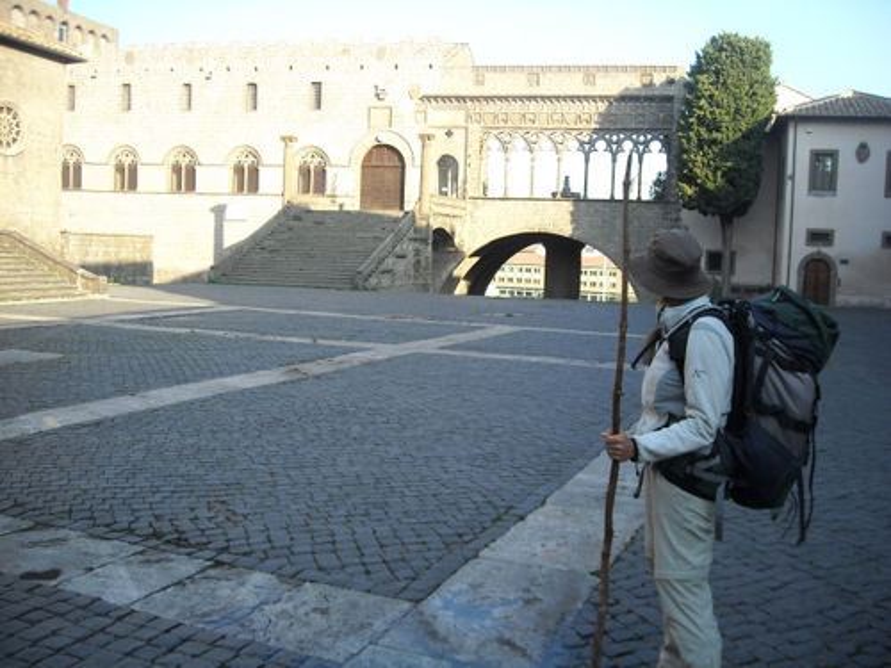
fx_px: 901
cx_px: 446
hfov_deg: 52.6
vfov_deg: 40.7
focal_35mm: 35
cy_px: 334
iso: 80
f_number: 2.8
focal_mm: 5.7
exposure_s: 1/250
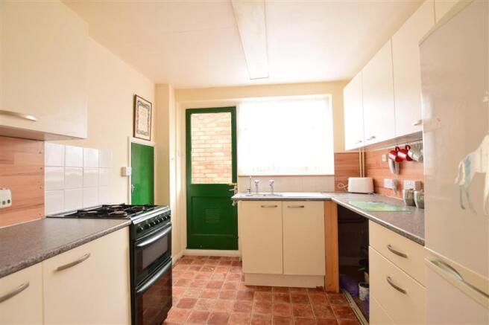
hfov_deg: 100.4
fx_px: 204
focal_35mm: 15
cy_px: 162
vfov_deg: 77.3
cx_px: 244
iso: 400
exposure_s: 1/20
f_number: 5.6
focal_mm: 10
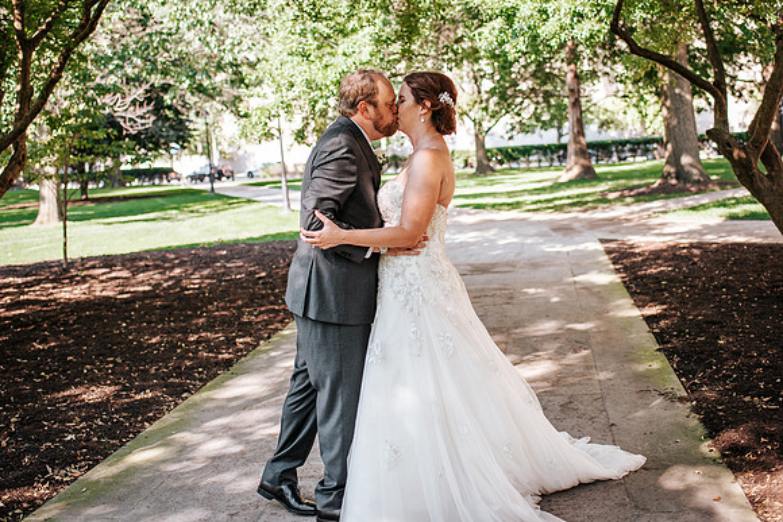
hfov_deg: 44.8
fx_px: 951
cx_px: 392
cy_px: 196
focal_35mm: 44
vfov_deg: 30.6
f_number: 2.2
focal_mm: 35
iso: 125
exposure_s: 1/500
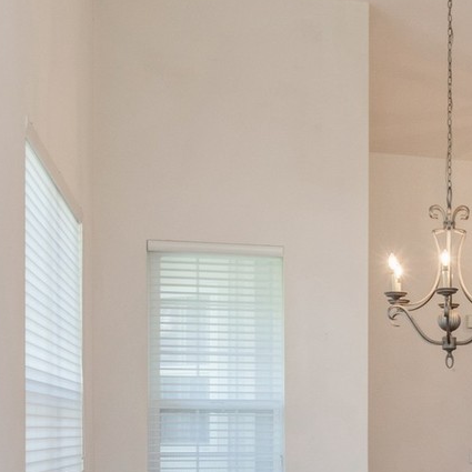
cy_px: 430
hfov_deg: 22.8
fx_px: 1049
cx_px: 601
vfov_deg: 24.6
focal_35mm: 68
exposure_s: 1/15
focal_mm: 14
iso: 250
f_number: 8
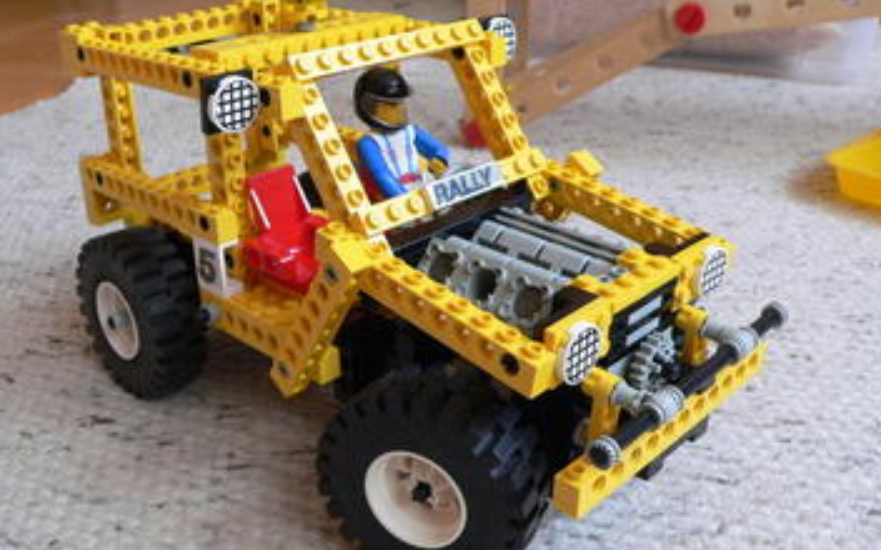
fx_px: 936
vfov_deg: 32.8
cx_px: 440
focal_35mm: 39
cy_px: 290
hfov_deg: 50.4
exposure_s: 1/125
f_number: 3.7
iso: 400
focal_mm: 6
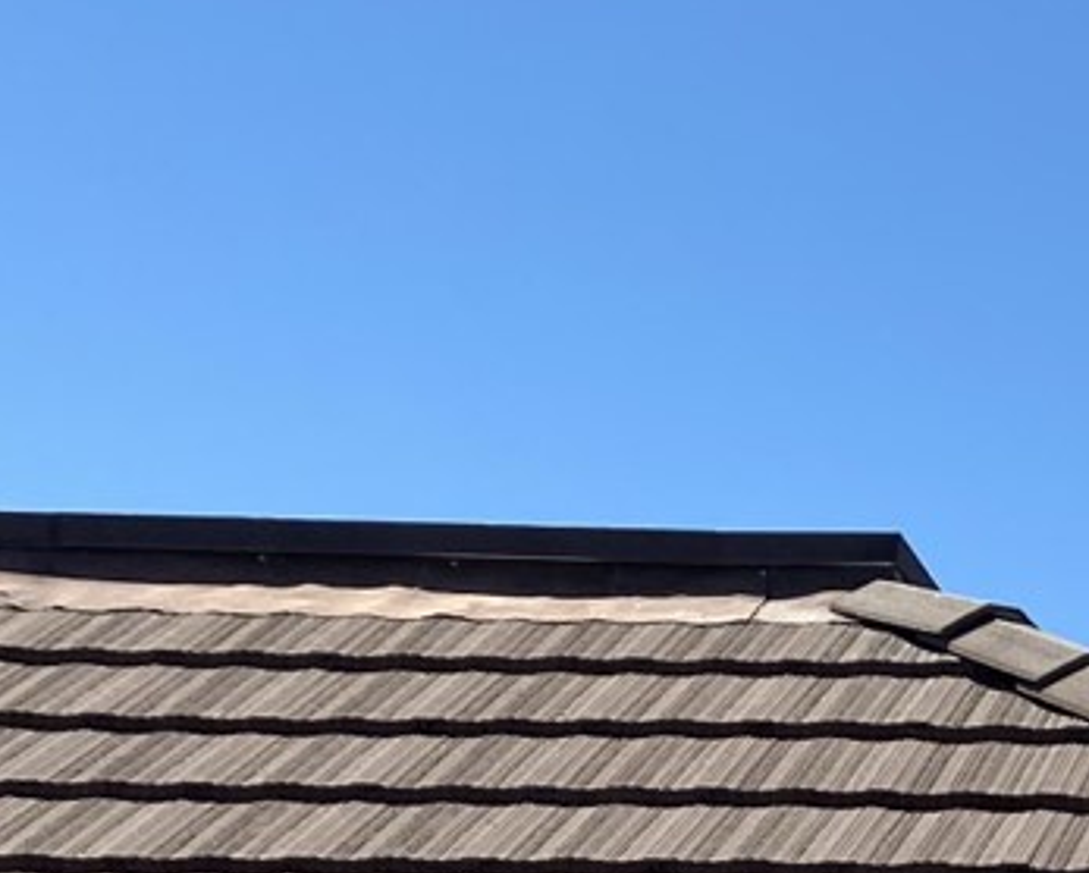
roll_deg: -2.1
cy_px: 1090
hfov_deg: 14.4
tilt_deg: +9.7
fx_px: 3773
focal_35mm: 117
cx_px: 1996
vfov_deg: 12.8
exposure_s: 1/2817
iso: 32
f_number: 1.8
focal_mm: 4.25
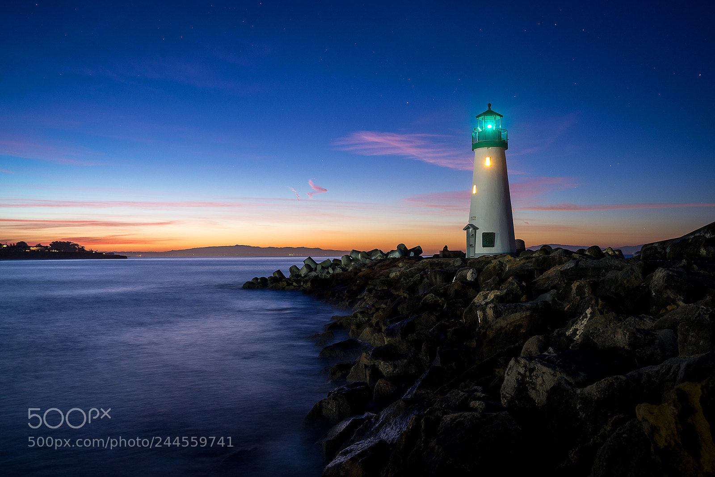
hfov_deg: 60.3
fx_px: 616
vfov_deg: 42.4
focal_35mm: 31
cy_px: 238
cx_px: 358
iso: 400
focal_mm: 31
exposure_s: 15
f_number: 5.6
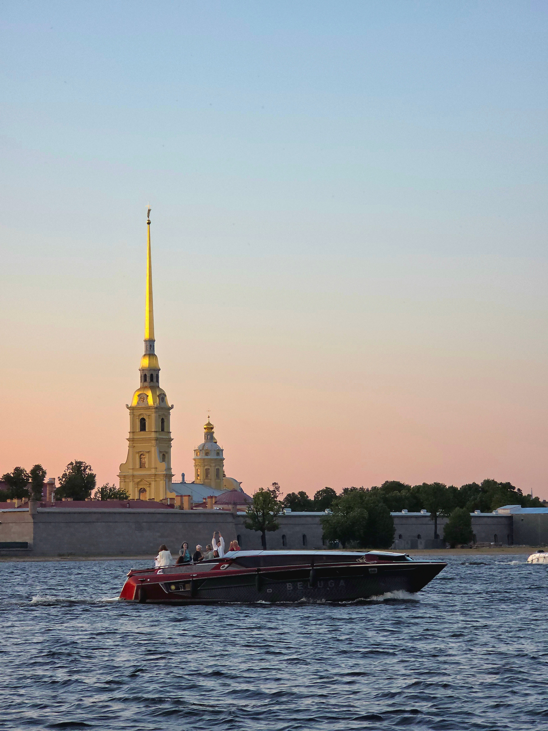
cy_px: 366
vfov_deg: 17.1
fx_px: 2427
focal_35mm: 115
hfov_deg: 12.9
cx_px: 274
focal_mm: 18.6
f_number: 3.4
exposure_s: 1/101
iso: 160
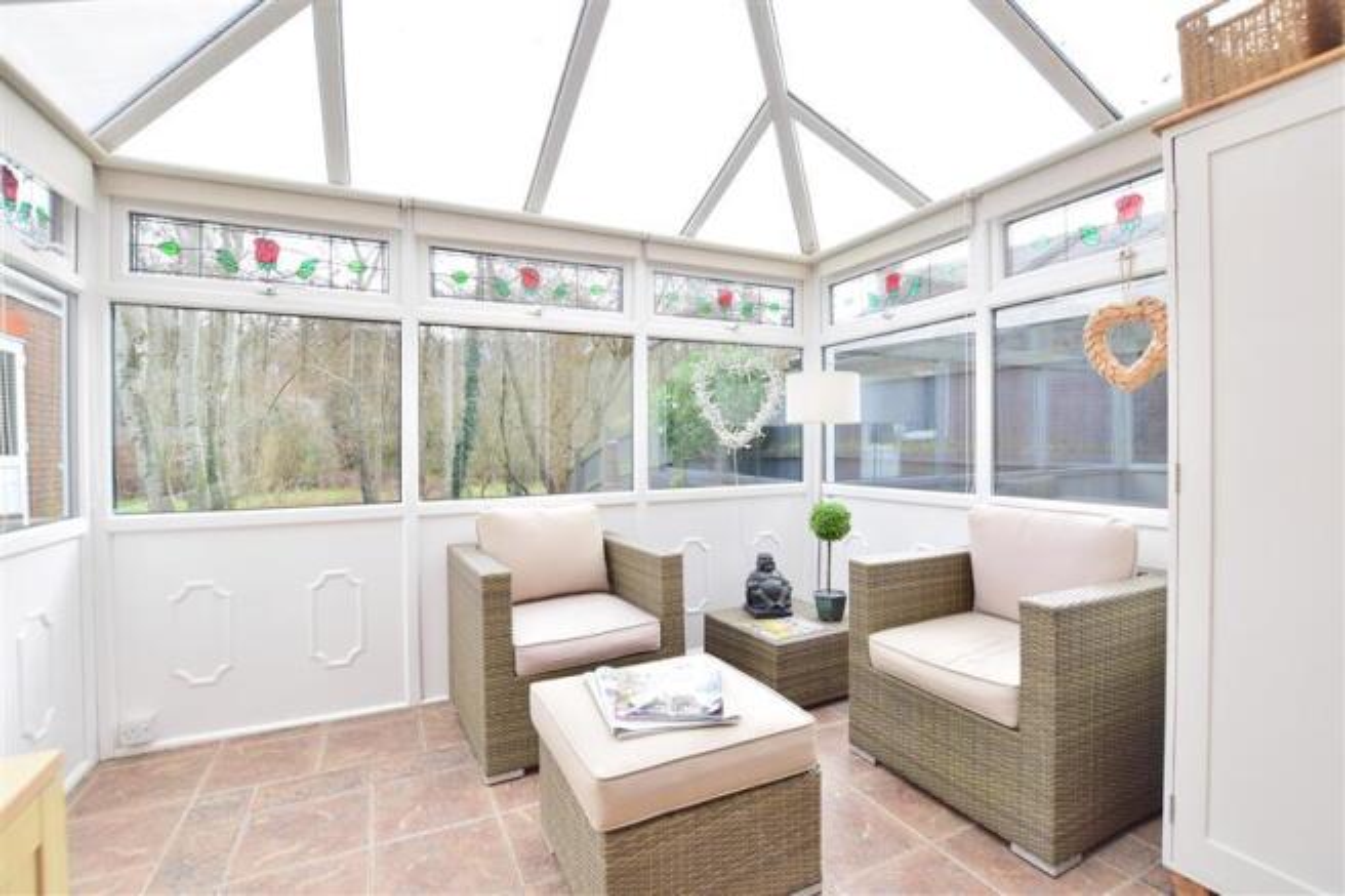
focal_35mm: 15
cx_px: 672
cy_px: 448
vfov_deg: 77.3
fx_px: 560
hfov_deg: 100.4
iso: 200
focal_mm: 10
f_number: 5.6
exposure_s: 1/125
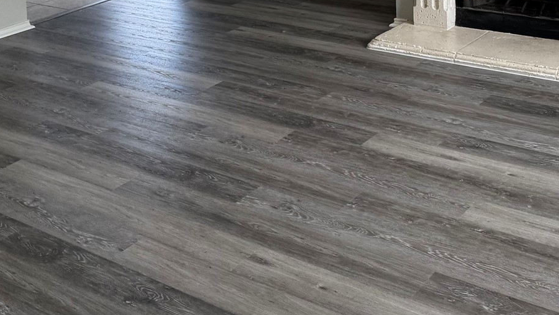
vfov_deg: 18.8
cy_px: -107
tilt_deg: -7.0
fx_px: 875
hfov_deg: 34.8
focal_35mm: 59
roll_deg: +2.9
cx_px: 146
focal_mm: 6.76
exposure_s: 1/121
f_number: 1.78
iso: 160
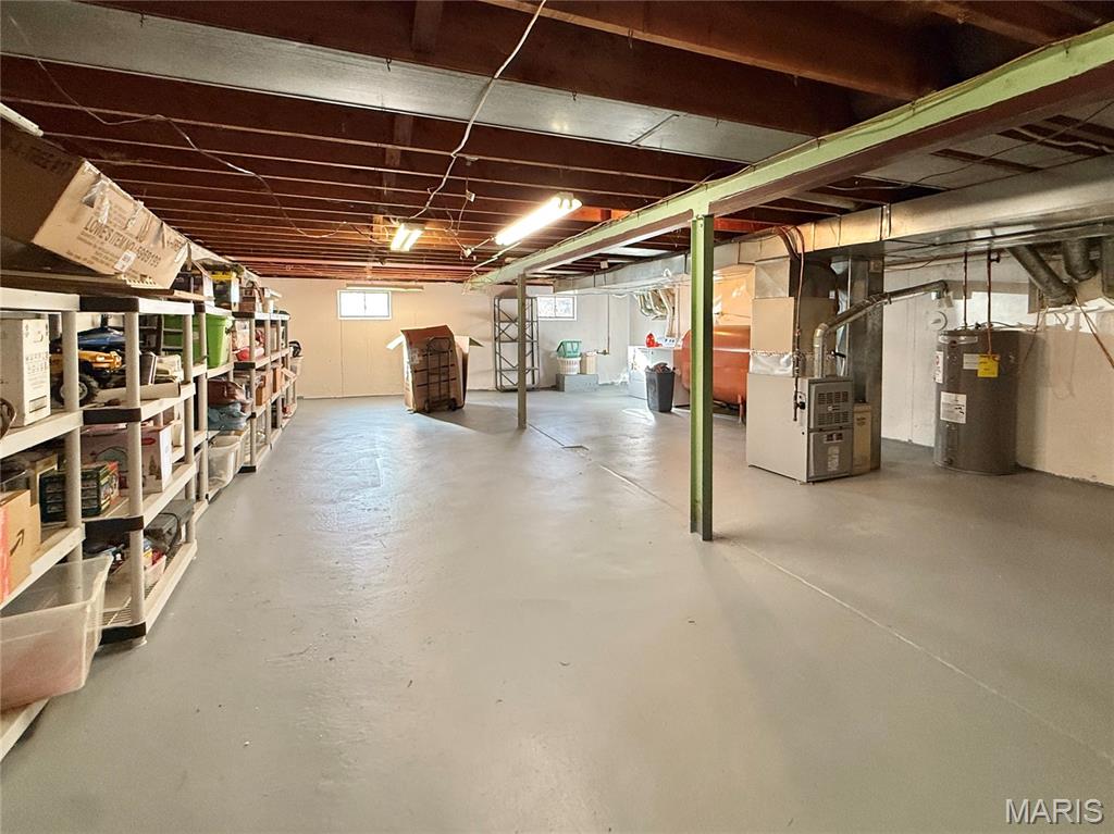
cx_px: 557
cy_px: 417
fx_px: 450
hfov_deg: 102.1
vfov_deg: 85.6
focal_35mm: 14
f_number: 2.2
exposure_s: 1/60
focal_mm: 2.22
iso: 200
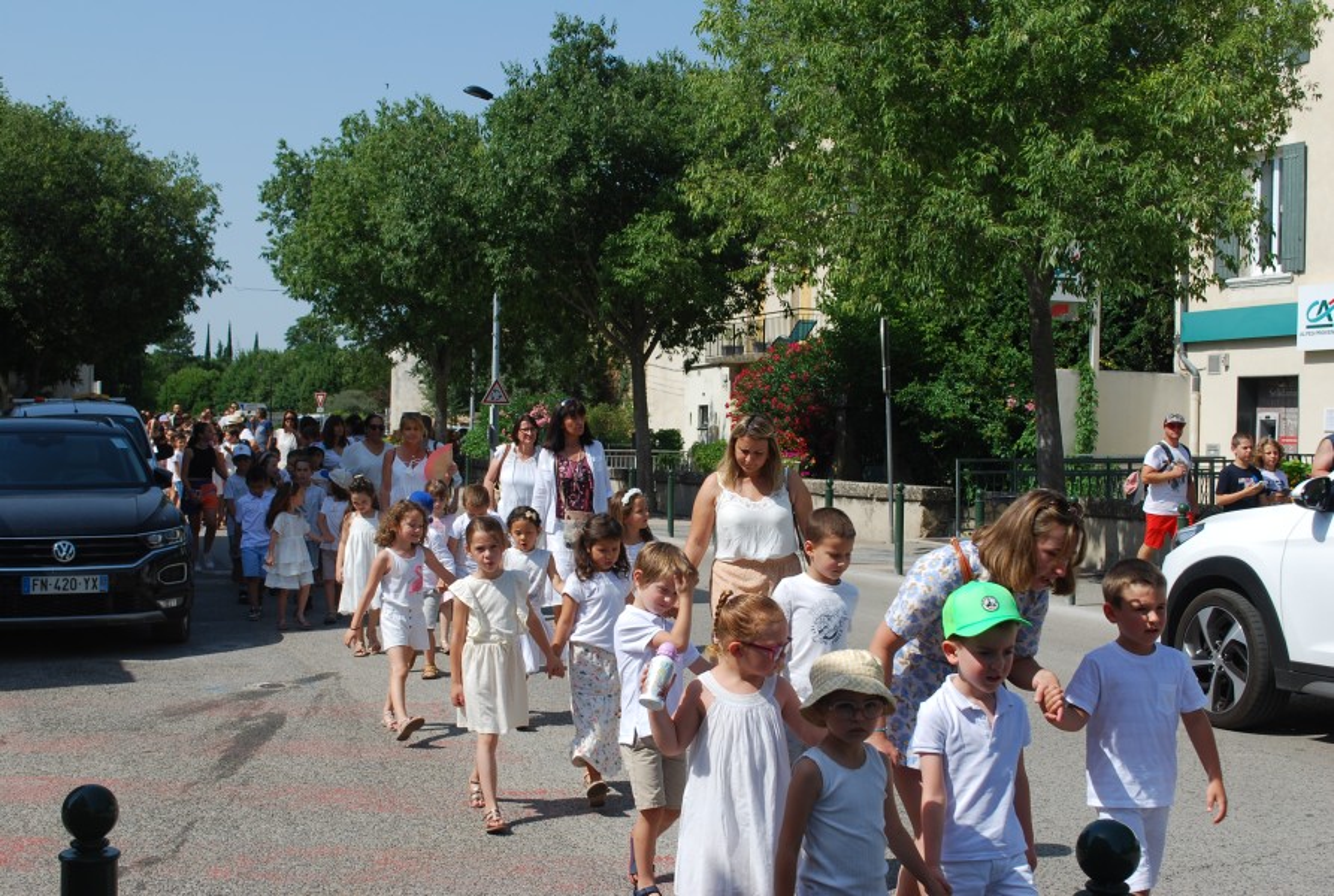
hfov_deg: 43.5
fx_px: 1671
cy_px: 448
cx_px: 667
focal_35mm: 45
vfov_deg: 30.0
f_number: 8
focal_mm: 30
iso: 100
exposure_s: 1/250
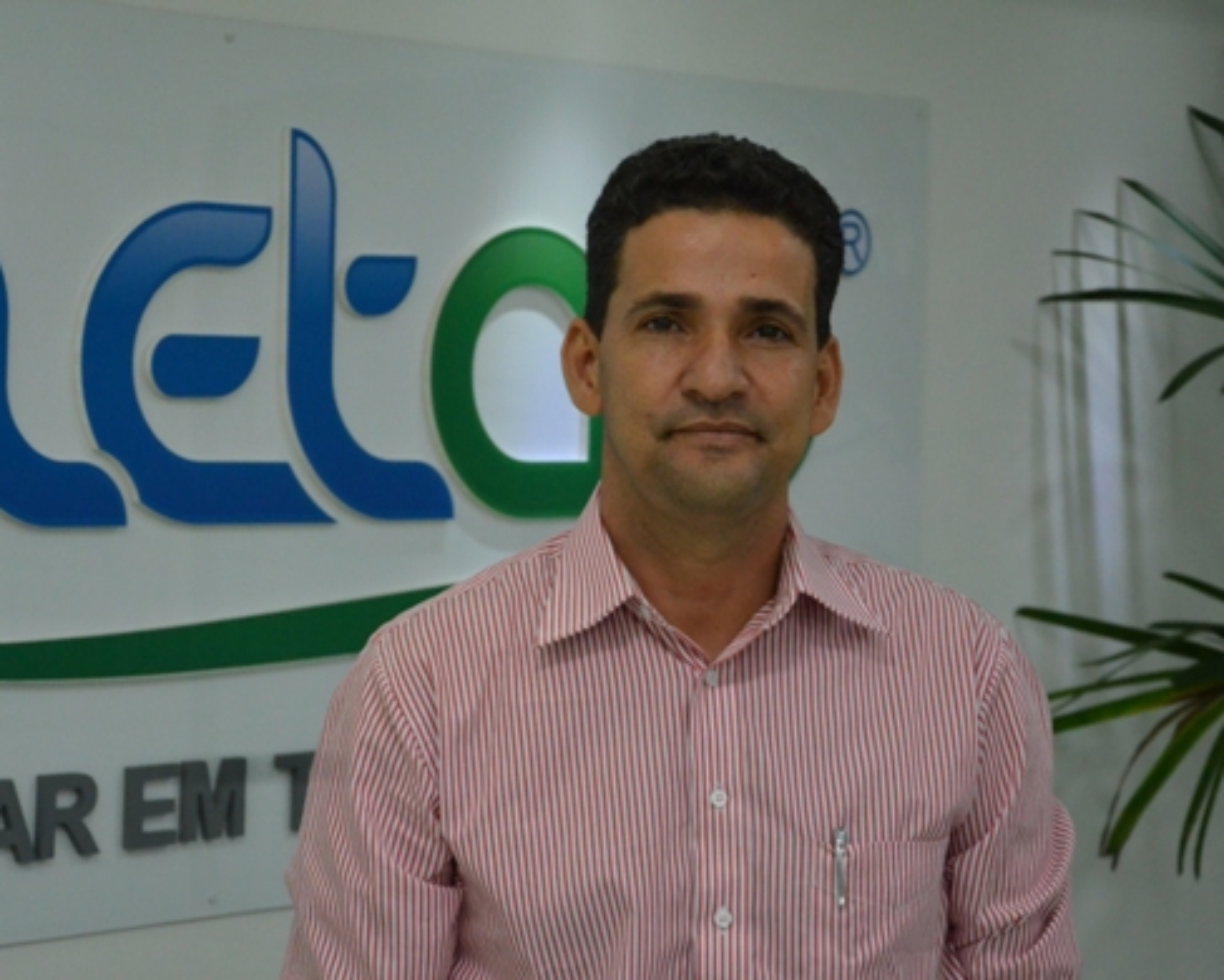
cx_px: 583
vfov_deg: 15.6
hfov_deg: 19.4
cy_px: 490
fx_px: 3588
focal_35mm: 99
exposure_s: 1/400
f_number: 5
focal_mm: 58
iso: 3200
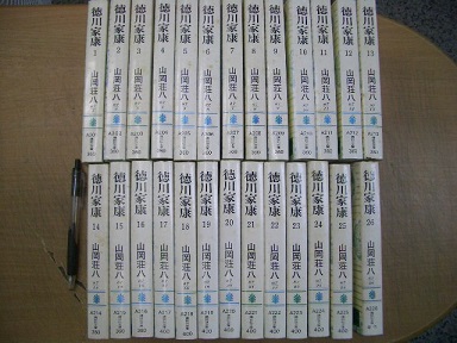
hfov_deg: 52.6
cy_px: 172
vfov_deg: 40.7
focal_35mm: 35
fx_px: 462
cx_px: 228
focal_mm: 5.8
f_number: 2.6
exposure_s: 1/60
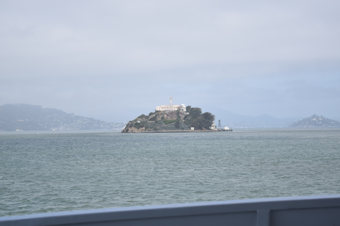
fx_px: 680
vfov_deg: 18.9
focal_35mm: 72
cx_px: 170
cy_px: 113
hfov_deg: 28.1
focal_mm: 48
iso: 100
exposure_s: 1/500
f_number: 5.3
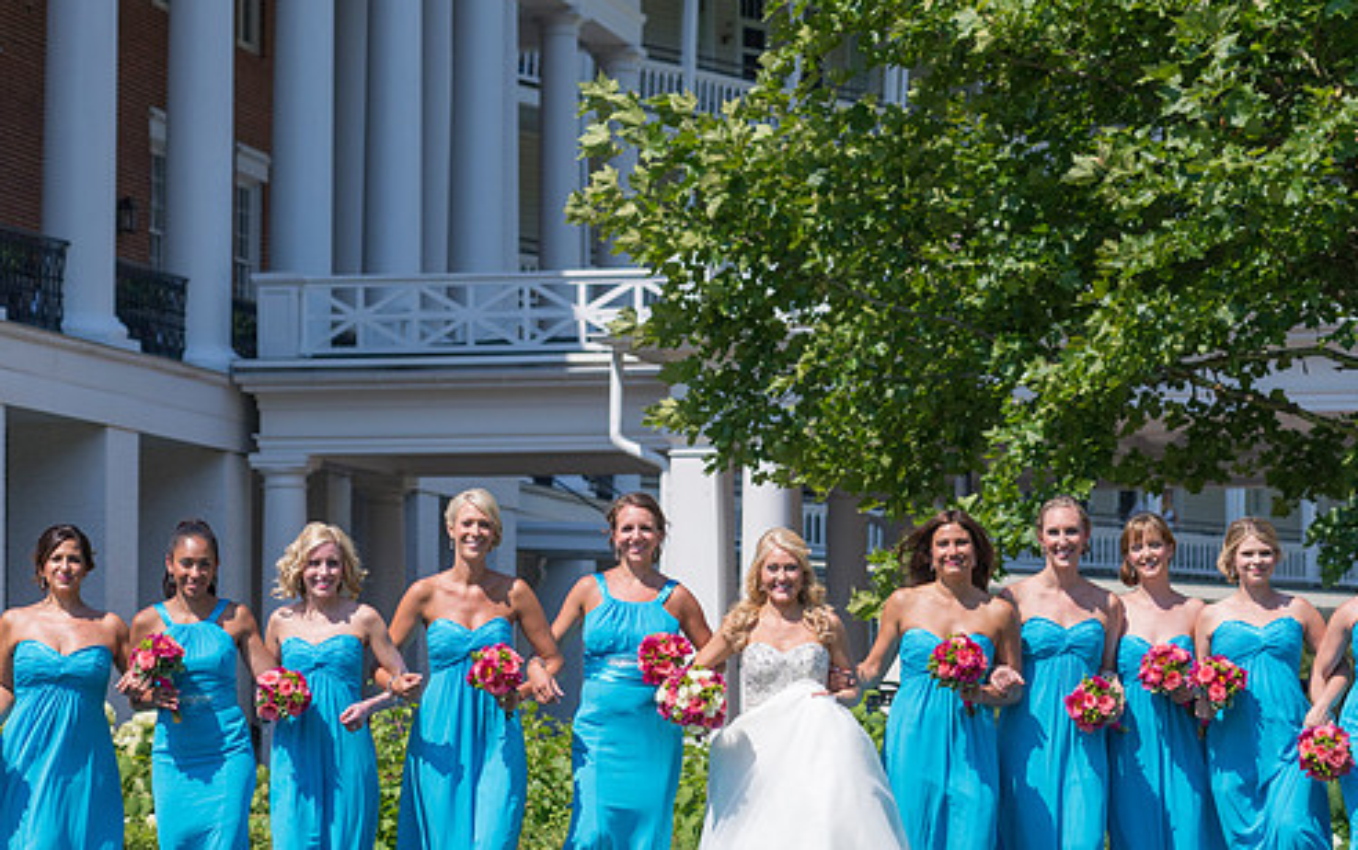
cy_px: 571
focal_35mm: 151
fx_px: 5591
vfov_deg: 8.7
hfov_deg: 13.8
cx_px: 754
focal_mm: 100
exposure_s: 1/4000
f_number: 6.3
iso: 640
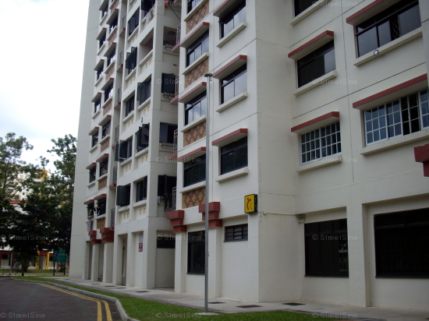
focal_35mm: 37
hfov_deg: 50.2
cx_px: 214
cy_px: 160
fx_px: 458
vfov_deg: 38.6
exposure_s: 1/160
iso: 80
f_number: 5.6
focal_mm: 6.2
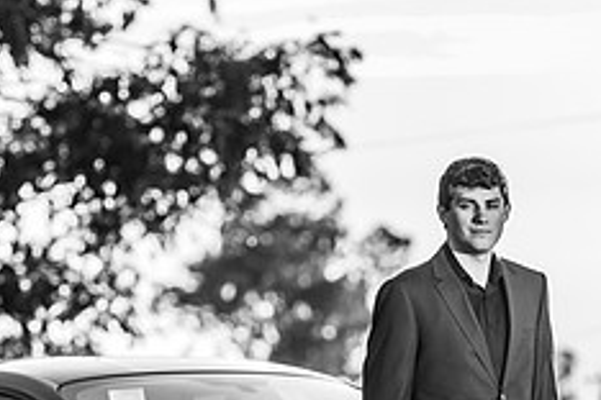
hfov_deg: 6.4
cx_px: 329
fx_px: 5375
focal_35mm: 322
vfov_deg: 4.3
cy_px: 406
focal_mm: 130
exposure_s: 1/250
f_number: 4
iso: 31
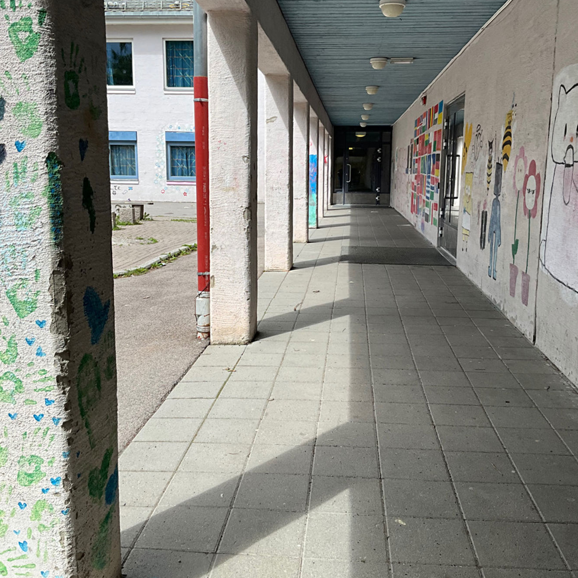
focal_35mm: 35
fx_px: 661
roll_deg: -0.1
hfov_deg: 47.2
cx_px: 294
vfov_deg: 47.2
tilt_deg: -9.2
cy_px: 274
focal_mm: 3
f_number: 1.8
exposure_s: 1/962
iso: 25
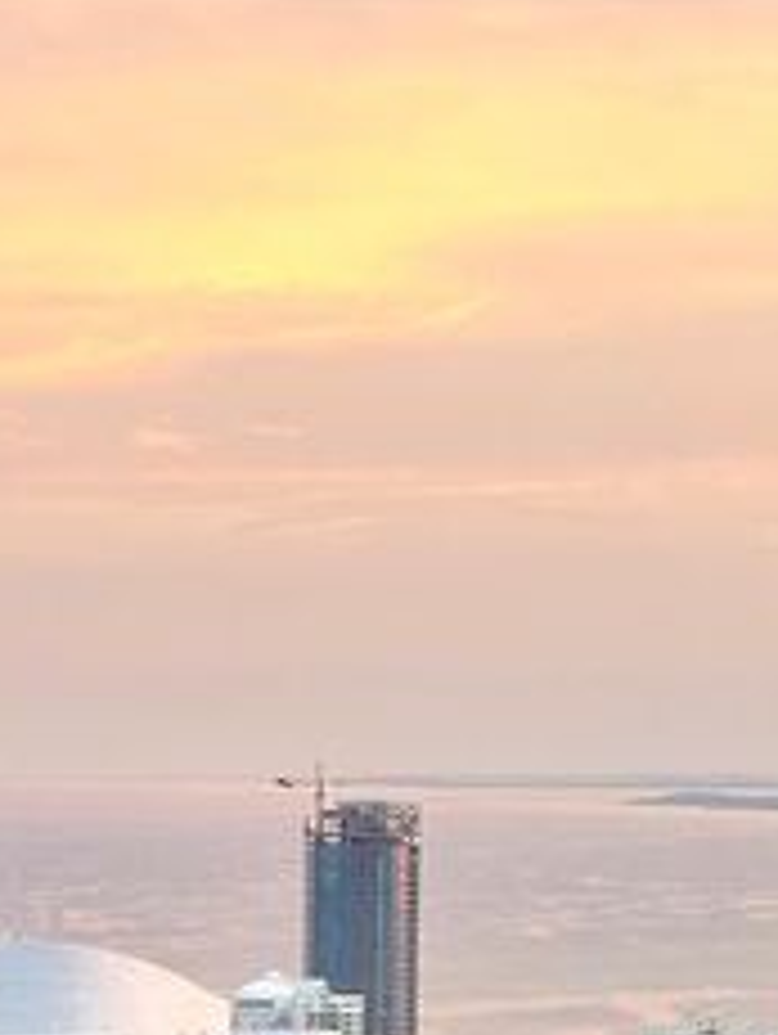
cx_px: 72
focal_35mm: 139
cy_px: 1478
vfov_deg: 13.5
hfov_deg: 10.6
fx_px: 4158
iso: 80
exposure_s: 1/83
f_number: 1.78
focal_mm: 6.86
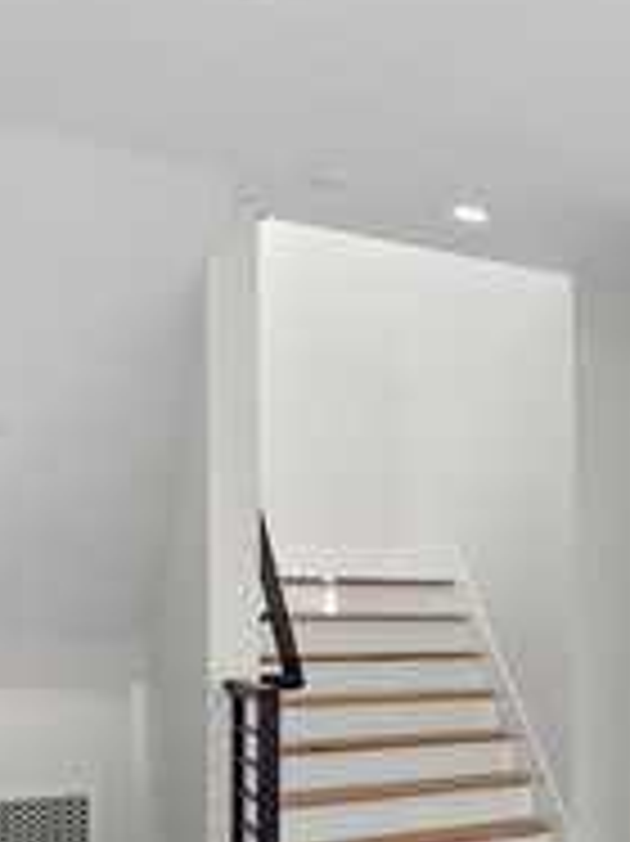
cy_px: 606
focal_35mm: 46
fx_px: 1118
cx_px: 1210
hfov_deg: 19.8
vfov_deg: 40.4
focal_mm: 14
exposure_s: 1/60
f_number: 7.1
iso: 125
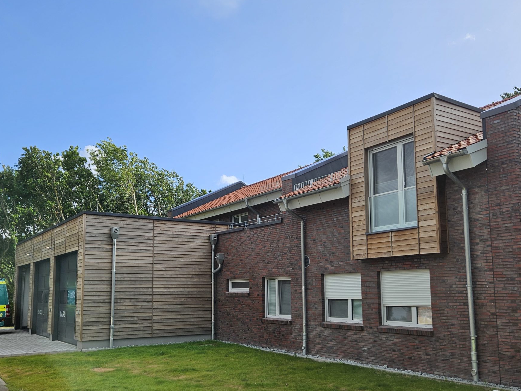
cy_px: 234
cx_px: 248
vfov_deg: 41.6
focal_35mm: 34
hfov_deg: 53.9
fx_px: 512
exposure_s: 1/1874
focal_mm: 5.4
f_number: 1.8
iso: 25
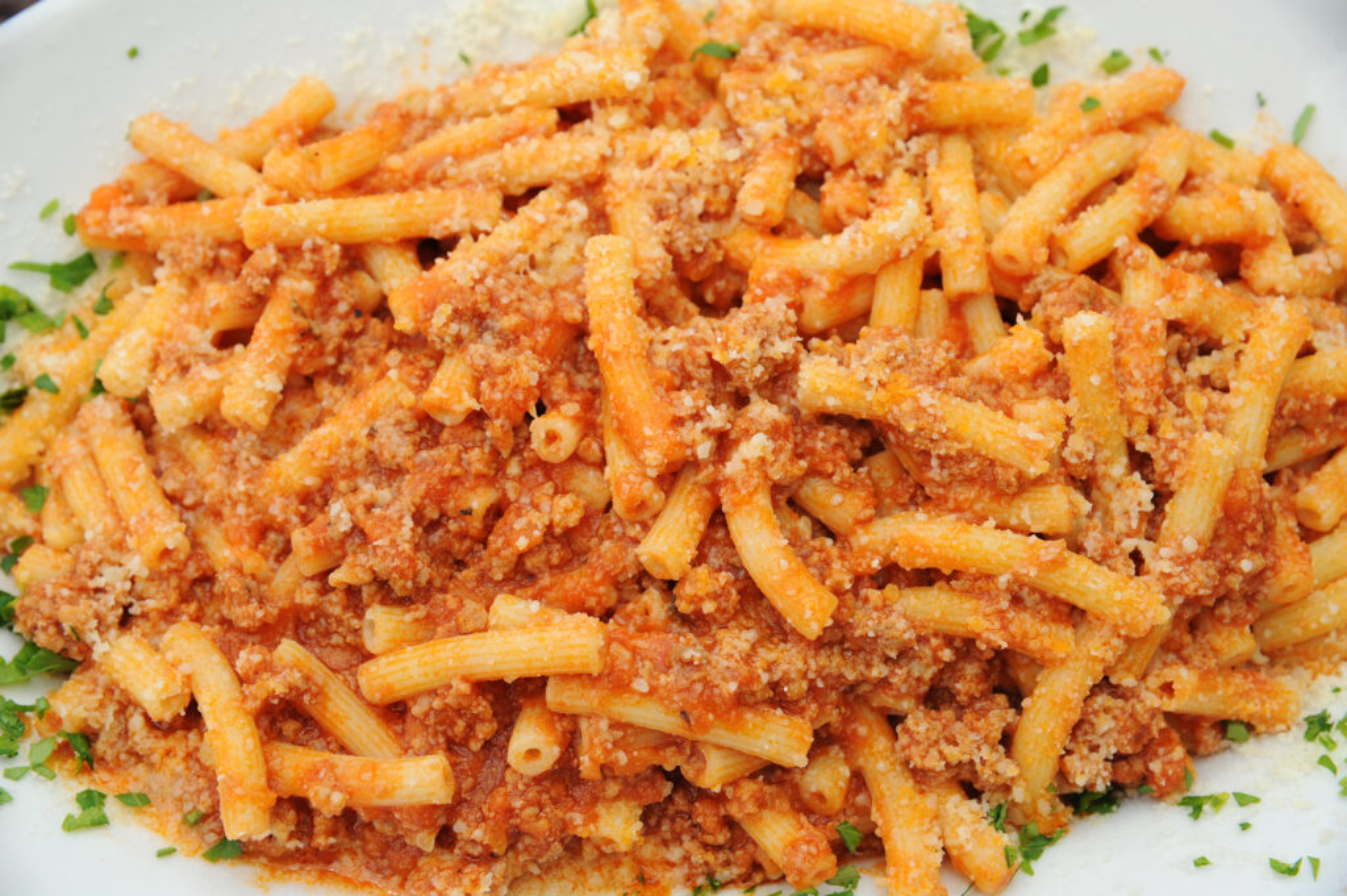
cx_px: 674
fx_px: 2617
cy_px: 448
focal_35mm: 70
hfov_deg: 28.9
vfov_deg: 19.4
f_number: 9
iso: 400
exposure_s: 1/160
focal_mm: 70
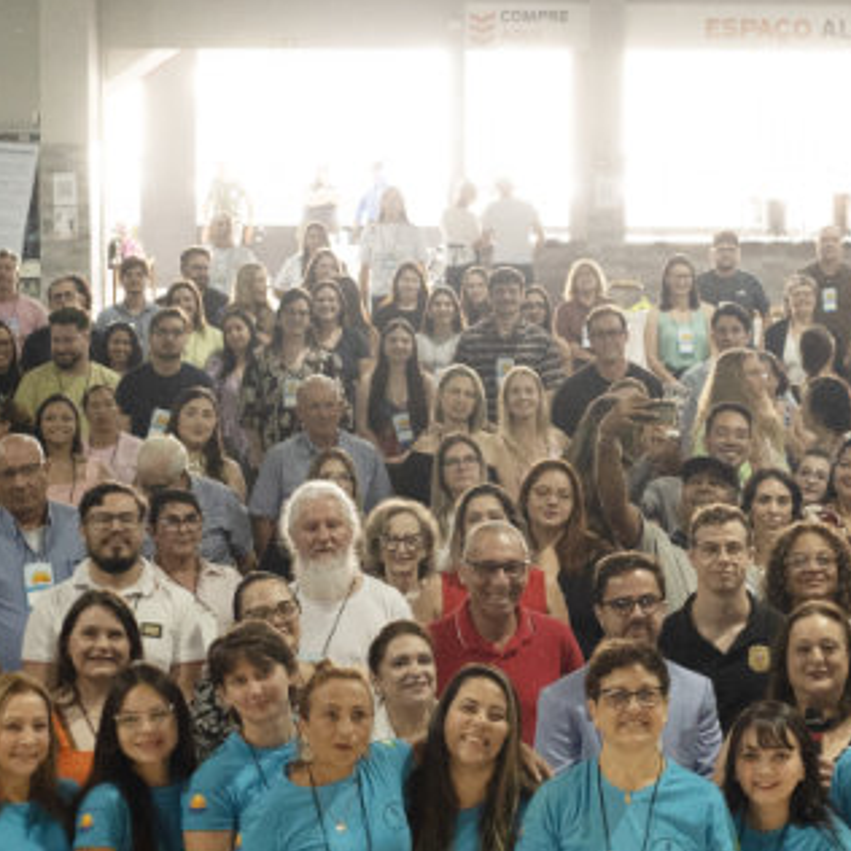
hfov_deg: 15.2
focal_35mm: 113
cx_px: 827
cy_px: 291
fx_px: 3143
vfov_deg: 15.4
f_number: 4
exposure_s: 1/100
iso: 3200
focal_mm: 35
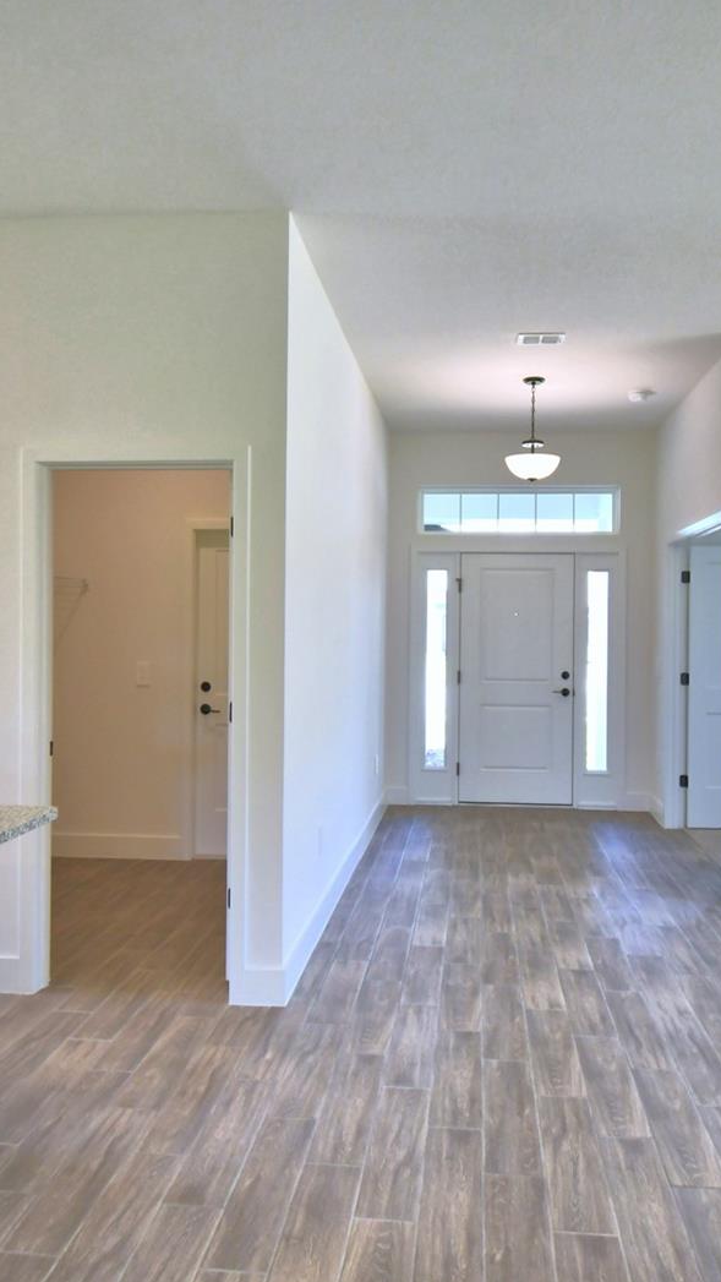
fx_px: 816
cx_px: 421
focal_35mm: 24
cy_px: 633
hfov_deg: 47.5
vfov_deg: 76.3
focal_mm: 10
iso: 320
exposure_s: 1/125
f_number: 4.5
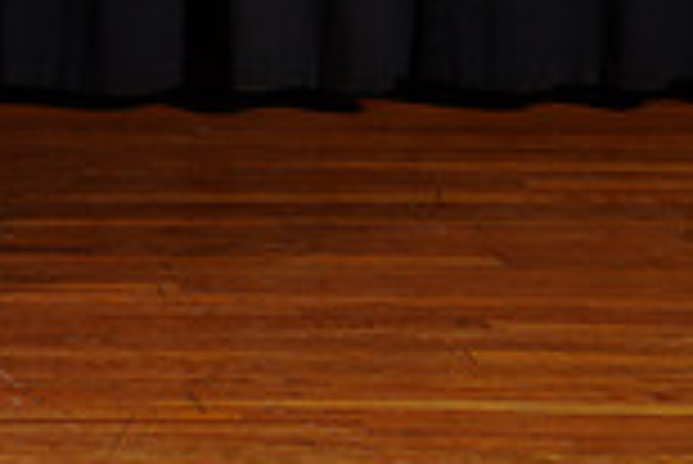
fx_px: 4200
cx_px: -554
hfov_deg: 9.0
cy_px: -336
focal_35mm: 218
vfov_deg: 6.2
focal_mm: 58
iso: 200
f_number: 5.6
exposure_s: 1/200
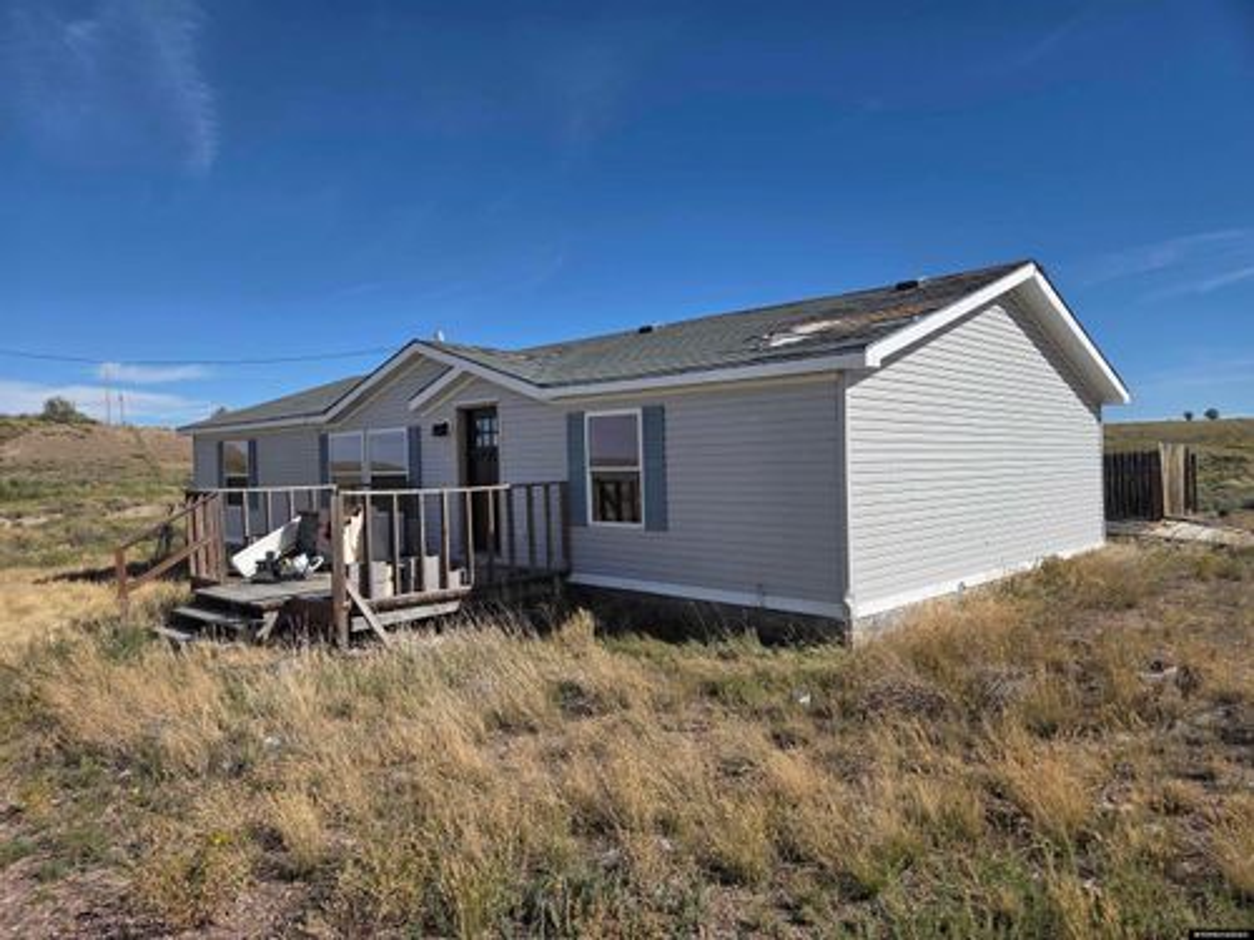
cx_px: 627
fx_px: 833
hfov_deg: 73.9
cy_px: 470
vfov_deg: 58.9
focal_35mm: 23
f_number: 1.8
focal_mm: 5.4
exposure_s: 1/7599
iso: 80
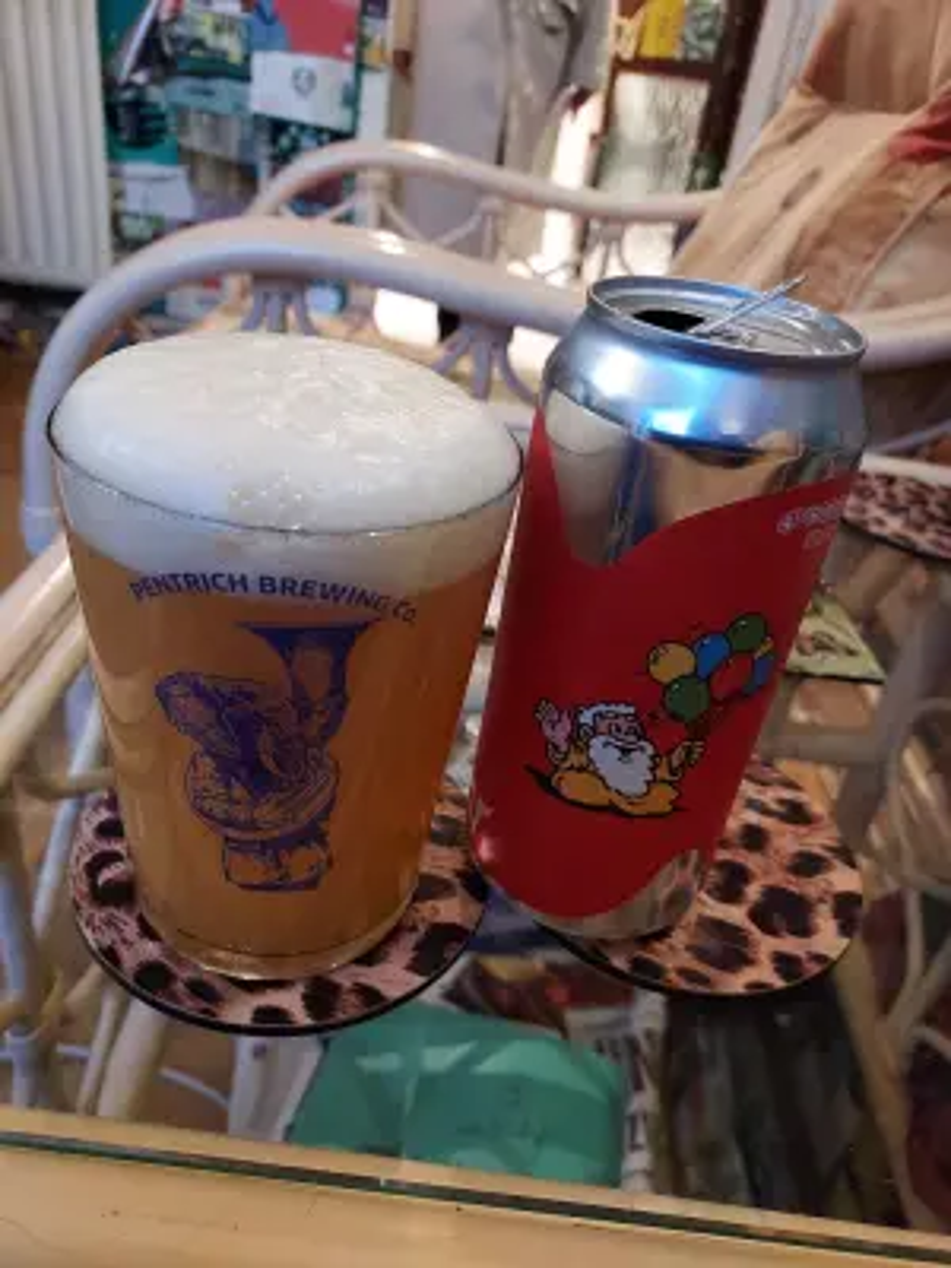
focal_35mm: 24
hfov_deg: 56.8
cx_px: 476
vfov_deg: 71.6
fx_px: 879
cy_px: 634
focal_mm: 4.6
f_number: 1.8
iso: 800
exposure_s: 1/25
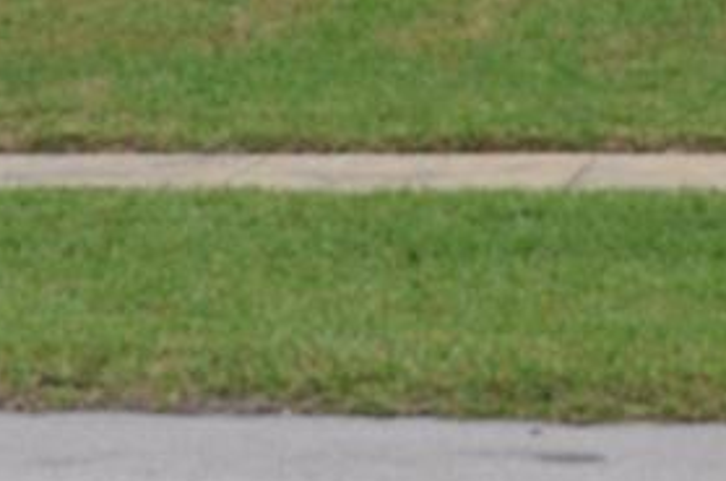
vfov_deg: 9.4
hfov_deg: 14.3
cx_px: 541
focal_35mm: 143
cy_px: -160
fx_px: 2879
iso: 200
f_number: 9
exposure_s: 1/320
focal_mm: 26
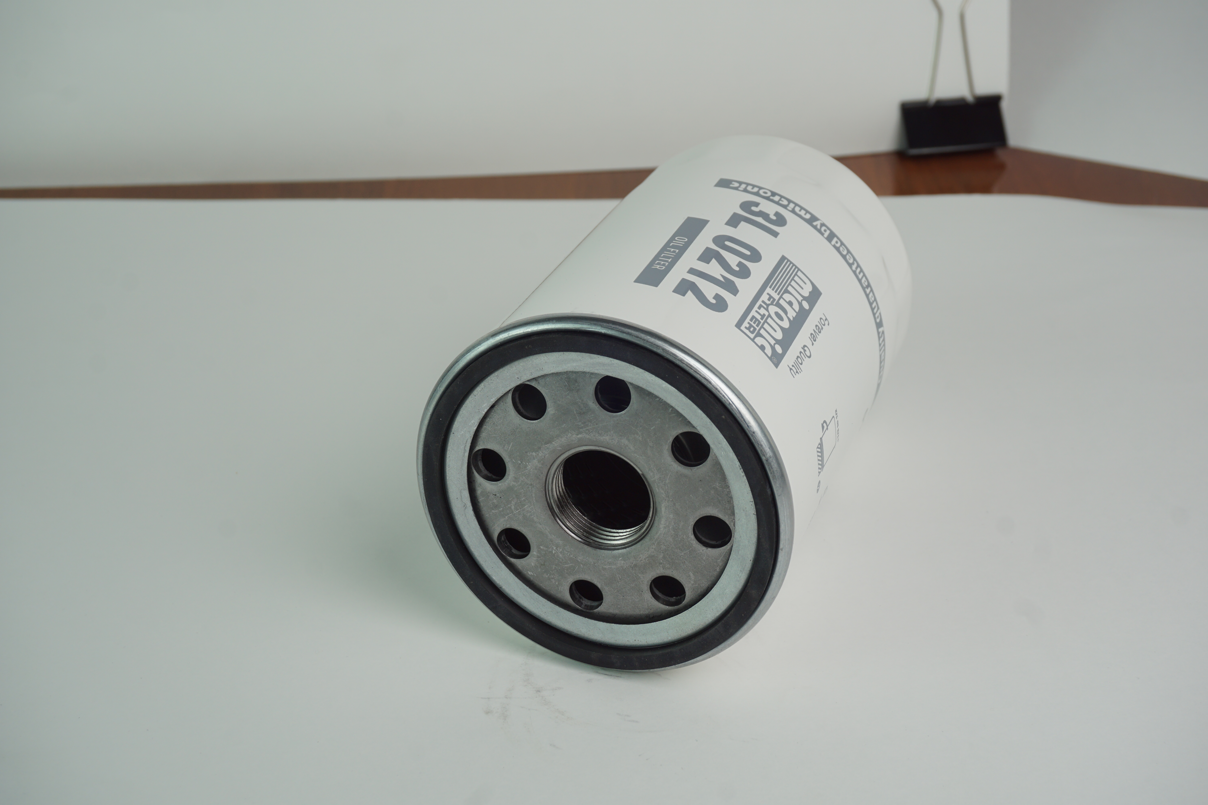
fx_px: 1762
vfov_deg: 25.8
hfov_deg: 37.9
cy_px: 402
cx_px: 604
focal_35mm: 52
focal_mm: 35
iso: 100
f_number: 8
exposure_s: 1/15
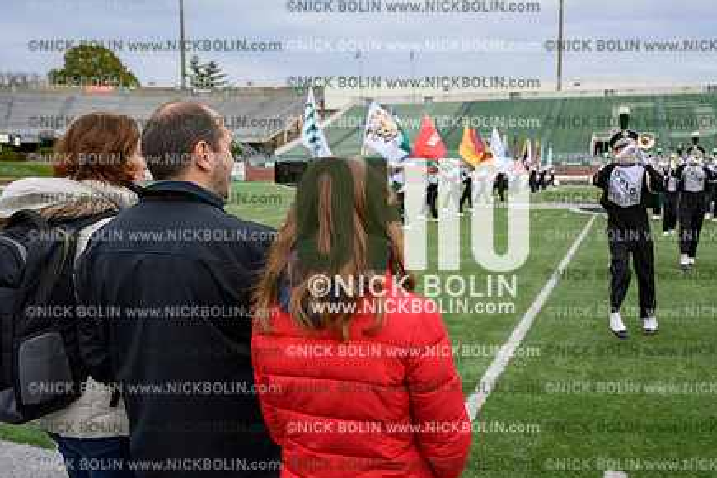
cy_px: 237
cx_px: 412
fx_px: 637
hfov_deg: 58.5
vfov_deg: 41.1
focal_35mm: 32
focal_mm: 24
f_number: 4
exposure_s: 1/500
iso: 125
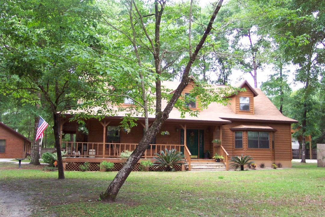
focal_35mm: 38
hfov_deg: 50.7
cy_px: 108
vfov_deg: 35.1
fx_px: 343
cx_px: 162
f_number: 2.8
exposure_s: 1/125
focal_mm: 8
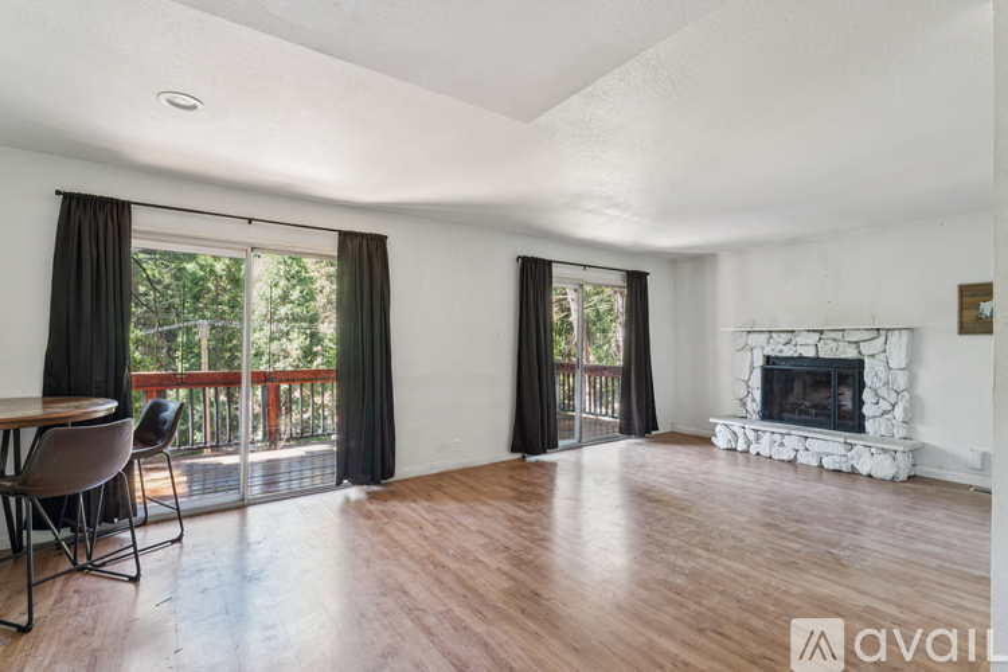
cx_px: 504
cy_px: 336
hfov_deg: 93.6
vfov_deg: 70.8
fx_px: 473
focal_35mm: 17
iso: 100
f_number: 13
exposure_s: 1.6
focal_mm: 16.9
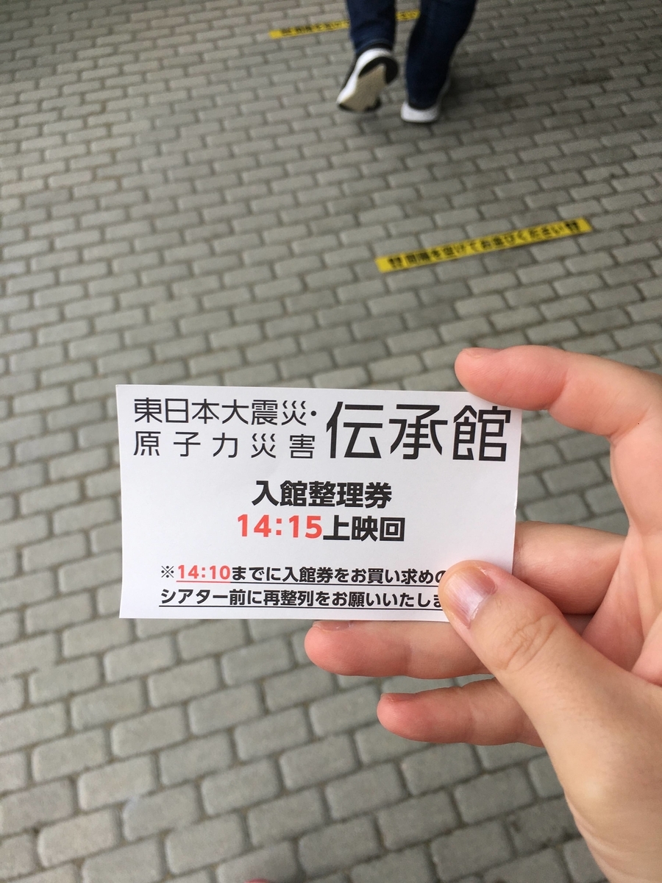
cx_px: 331
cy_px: 442
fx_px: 739
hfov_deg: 48.2
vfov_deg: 61.7
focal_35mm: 29
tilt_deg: -51.5
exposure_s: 1/289
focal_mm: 4.15
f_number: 2.2
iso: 25
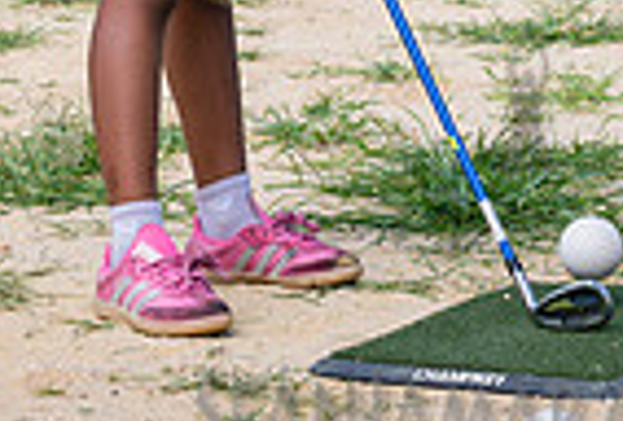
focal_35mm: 221
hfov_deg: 9.3
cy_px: -458
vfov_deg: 6.1
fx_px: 3841
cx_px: 322
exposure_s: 1/640
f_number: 5
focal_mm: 47
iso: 160
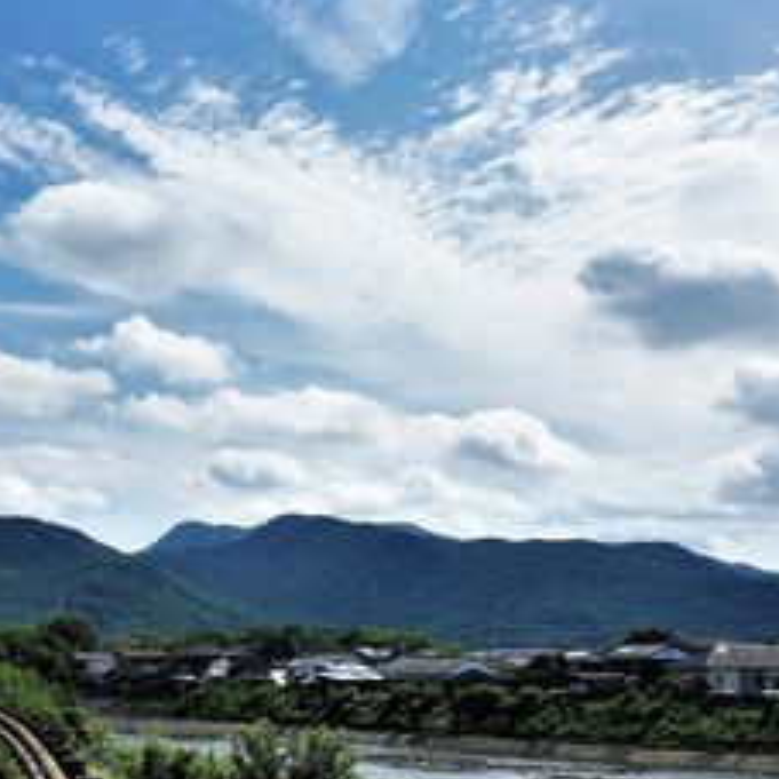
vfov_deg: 31.6
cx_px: 172
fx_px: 1375
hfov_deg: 30.9
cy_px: 460
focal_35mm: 54
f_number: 11
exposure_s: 1/250
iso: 100
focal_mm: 16
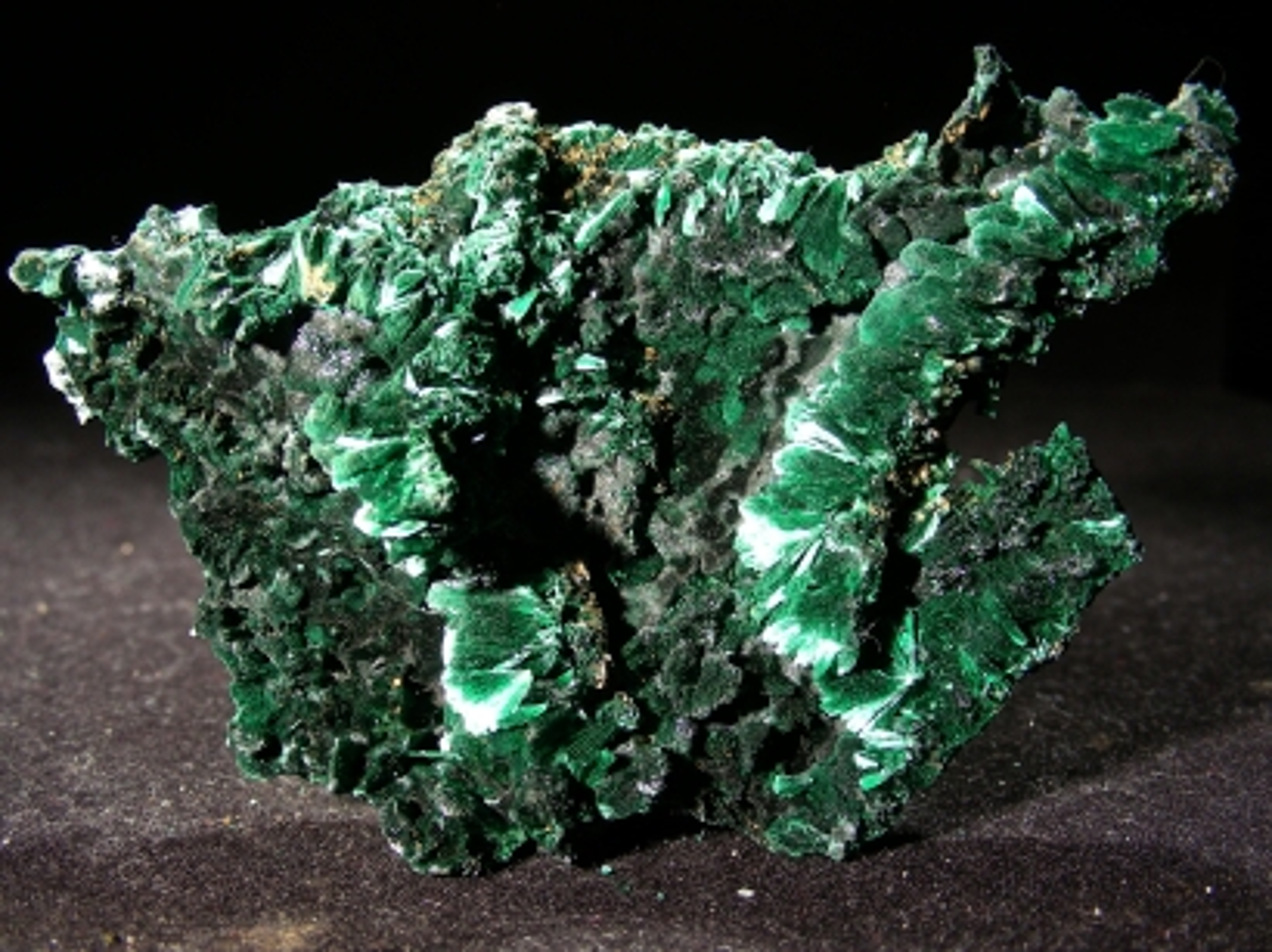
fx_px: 1396
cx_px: 636
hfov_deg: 49.0
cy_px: 476
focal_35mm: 38
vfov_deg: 37.7
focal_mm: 6.3
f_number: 3.5
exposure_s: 1/9.1
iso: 50
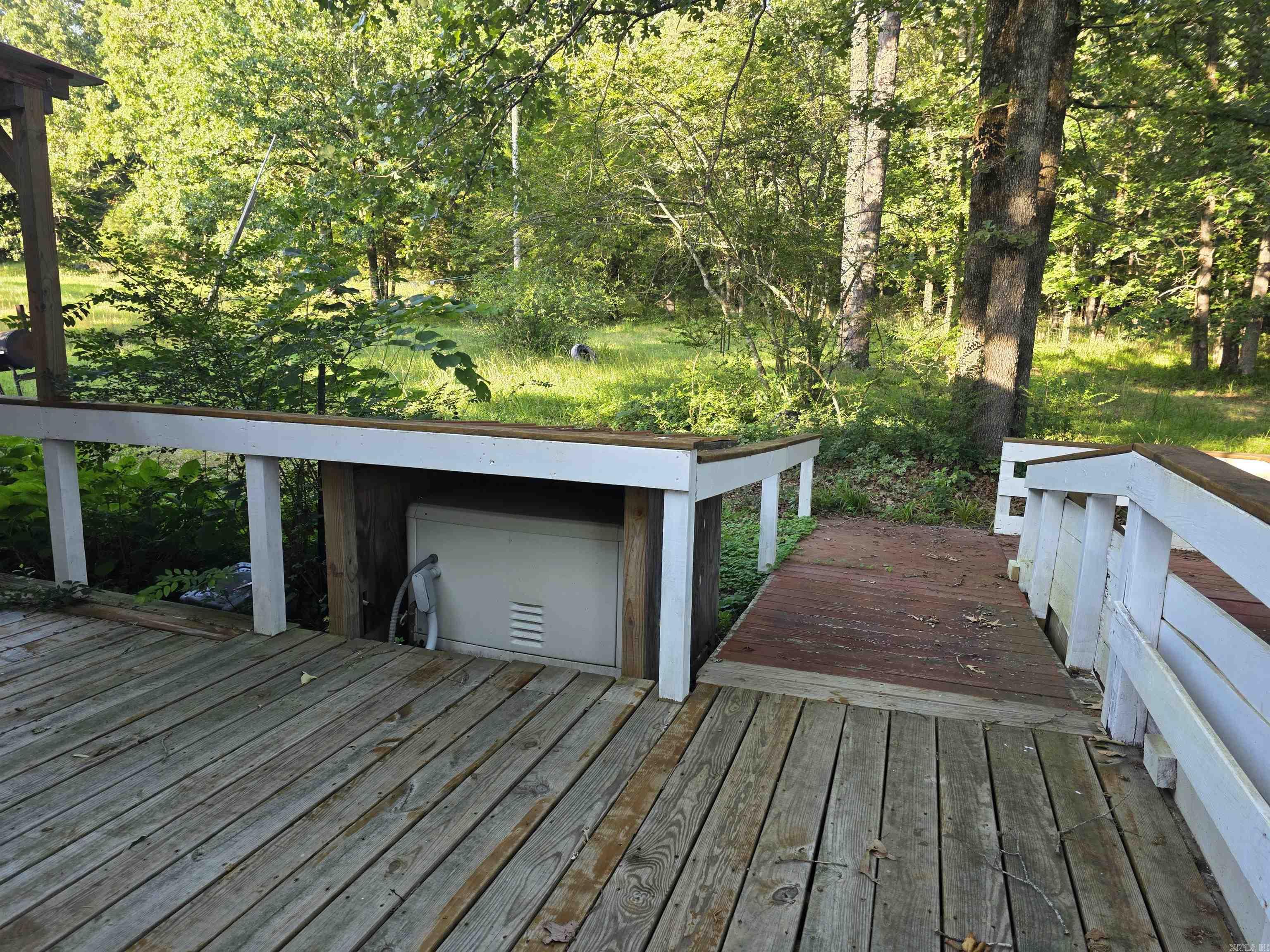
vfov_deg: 58.9
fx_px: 844
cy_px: 476
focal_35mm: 23
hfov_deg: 73.9
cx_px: 635
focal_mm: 6.3
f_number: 1.7
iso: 64
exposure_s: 1/180
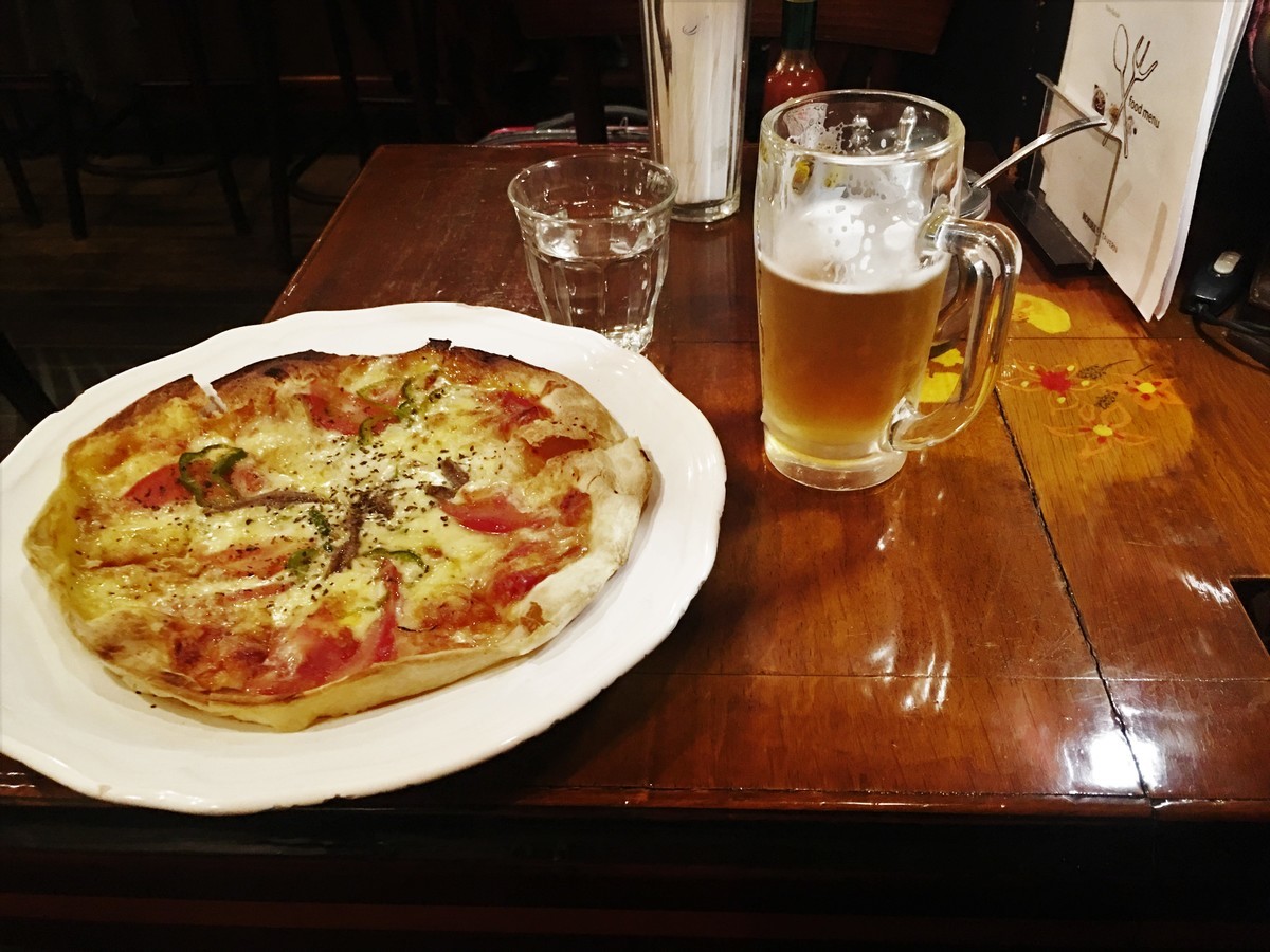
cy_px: 476
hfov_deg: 61.7
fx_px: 1064
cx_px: 635
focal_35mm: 29
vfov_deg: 48.2
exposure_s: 1/4
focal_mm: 4.15
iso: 80
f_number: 2.2
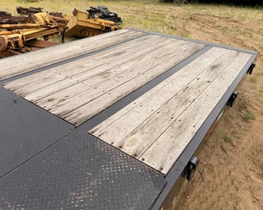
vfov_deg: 54.9
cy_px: 106
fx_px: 202
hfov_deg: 66.0
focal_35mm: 26
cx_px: 126
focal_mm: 6.76
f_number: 1.78
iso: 80
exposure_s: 1/1361
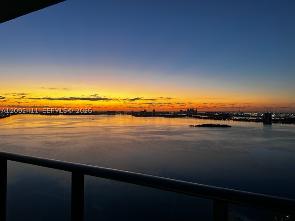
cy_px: 110
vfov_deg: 56.8
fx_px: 205
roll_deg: -0.1
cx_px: 148
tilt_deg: -0.5
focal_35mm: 24
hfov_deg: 71.6
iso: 320
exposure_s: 1/60
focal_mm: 6.86
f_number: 1.78
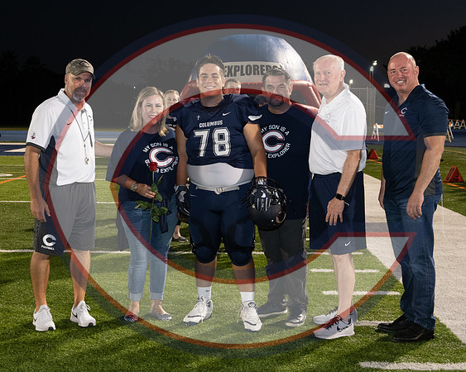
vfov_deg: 26.8
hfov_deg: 33.2
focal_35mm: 57
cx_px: 225
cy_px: 193
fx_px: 783
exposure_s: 1/60
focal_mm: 45
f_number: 7.1
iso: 1600
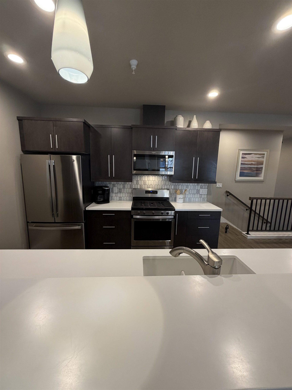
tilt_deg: -9.7
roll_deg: -1.7
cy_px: 195
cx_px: 146
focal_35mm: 14
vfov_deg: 102.1
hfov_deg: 85.7
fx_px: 157
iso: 200
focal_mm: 2.22
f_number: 2.2
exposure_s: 1/60
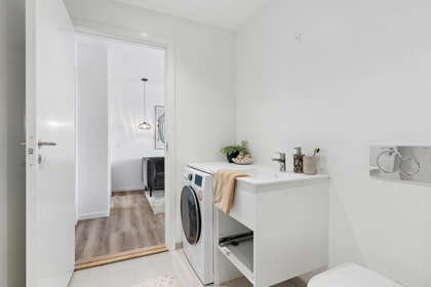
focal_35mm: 18
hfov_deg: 90.0
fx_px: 215
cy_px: 144
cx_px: 216
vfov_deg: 67.4
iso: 200
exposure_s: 1/10
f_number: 8
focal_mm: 12
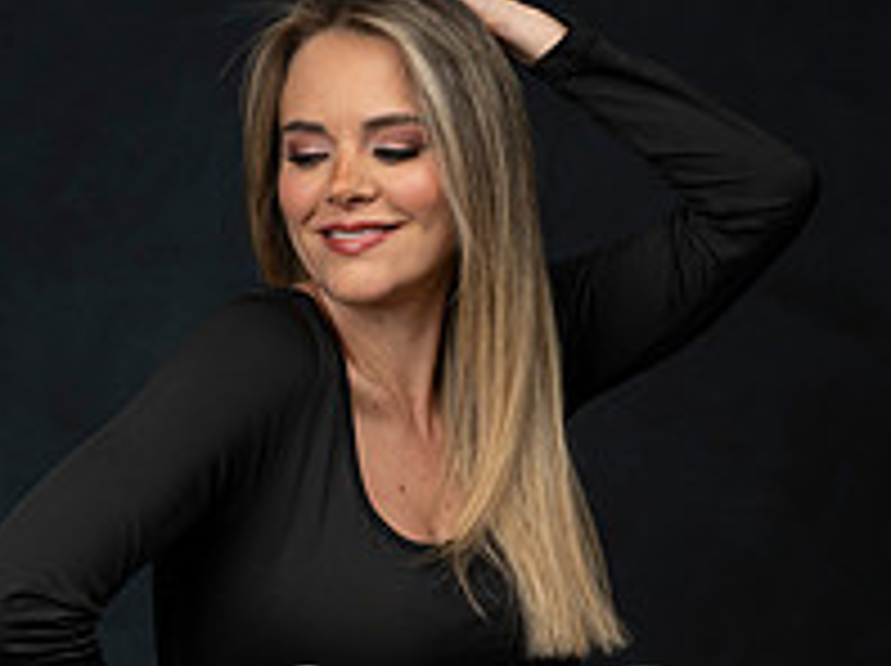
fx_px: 3316
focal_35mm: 129
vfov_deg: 11.4
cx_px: 423
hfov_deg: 15.3
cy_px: 670
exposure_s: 1/200
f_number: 7.1
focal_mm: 59
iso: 160
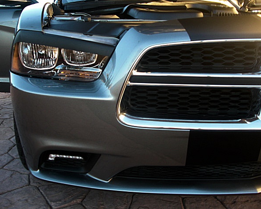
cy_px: 106
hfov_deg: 48.0
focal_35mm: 38
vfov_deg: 39.1
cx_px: 129
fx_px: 293
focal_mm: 6.3
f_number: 2.8
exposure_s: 1/80
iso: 100
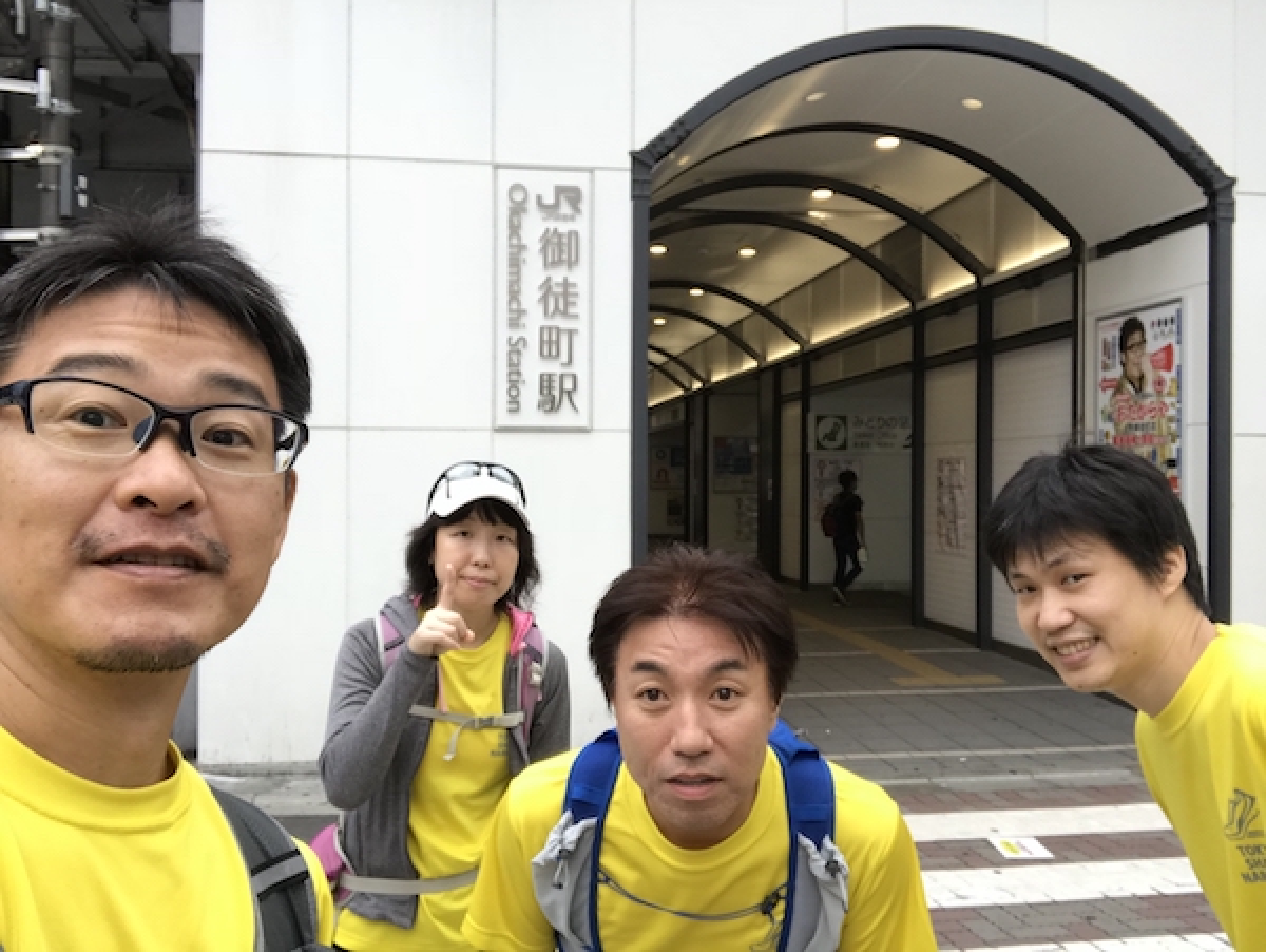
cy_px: 476
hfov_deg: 56.8
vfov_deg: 44.2
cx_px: 633
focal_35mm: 32
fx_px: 1171
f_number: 2.2
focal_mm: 2.87
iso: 32
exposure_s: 1/99
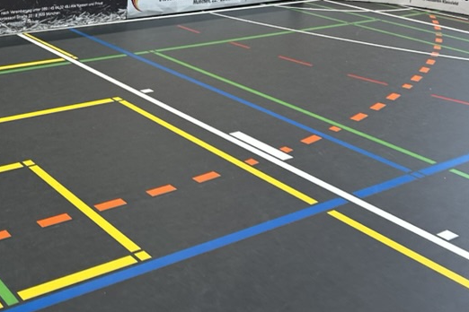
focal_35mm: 53
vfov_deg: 24.3
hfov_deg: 35.7
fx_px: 690
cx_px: 66
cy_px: -3
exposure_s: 1/121
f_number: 1.5
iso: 100
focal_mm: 5.7
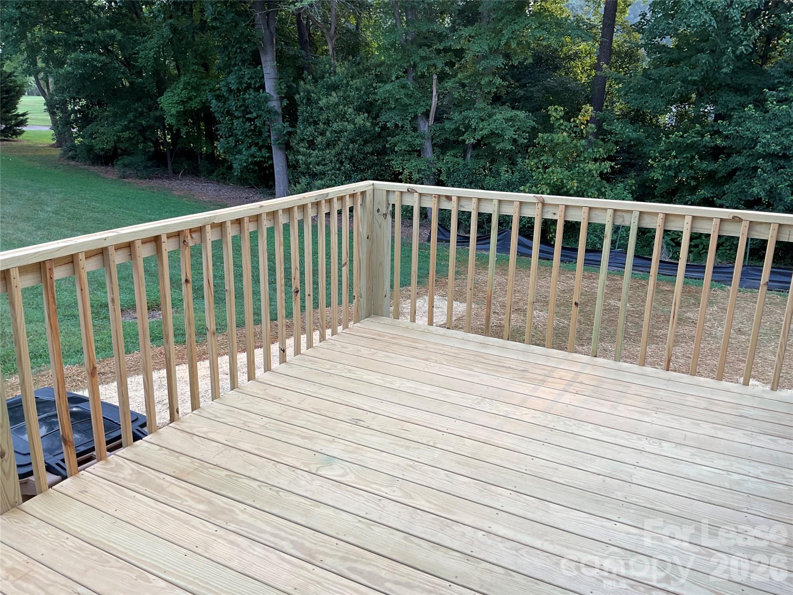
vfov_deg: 48.2
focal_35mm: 29
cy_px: 298
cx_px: 396
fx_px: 664
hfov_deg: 61.7
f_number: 1.8
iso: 20
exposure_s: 1/120
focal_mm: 3
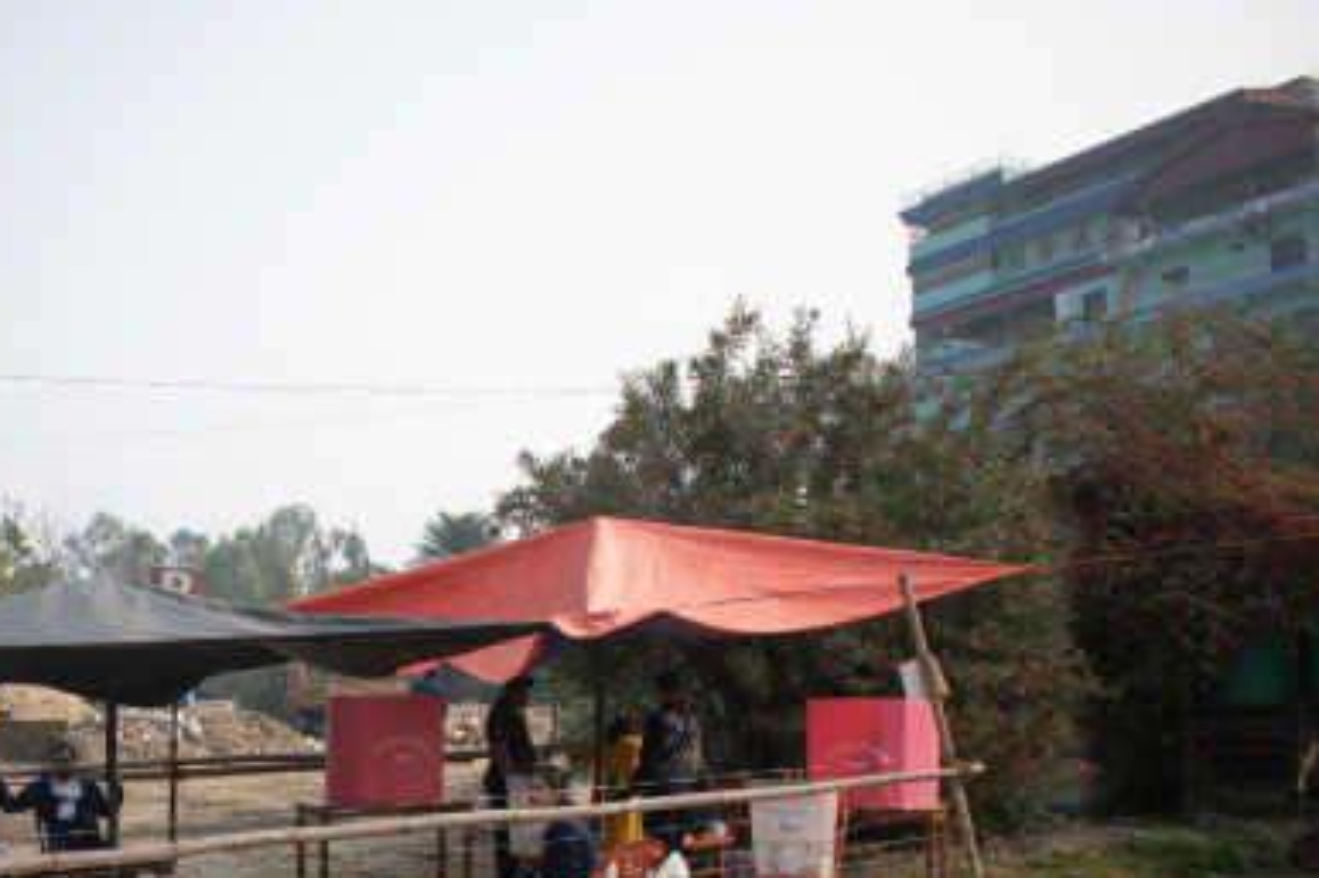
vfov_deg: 31.2
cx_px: 328
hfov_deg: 44.8
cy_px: 676
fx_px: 1538
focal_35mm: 42
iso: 200
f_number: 3.5
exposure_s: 1/2000
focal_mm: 18
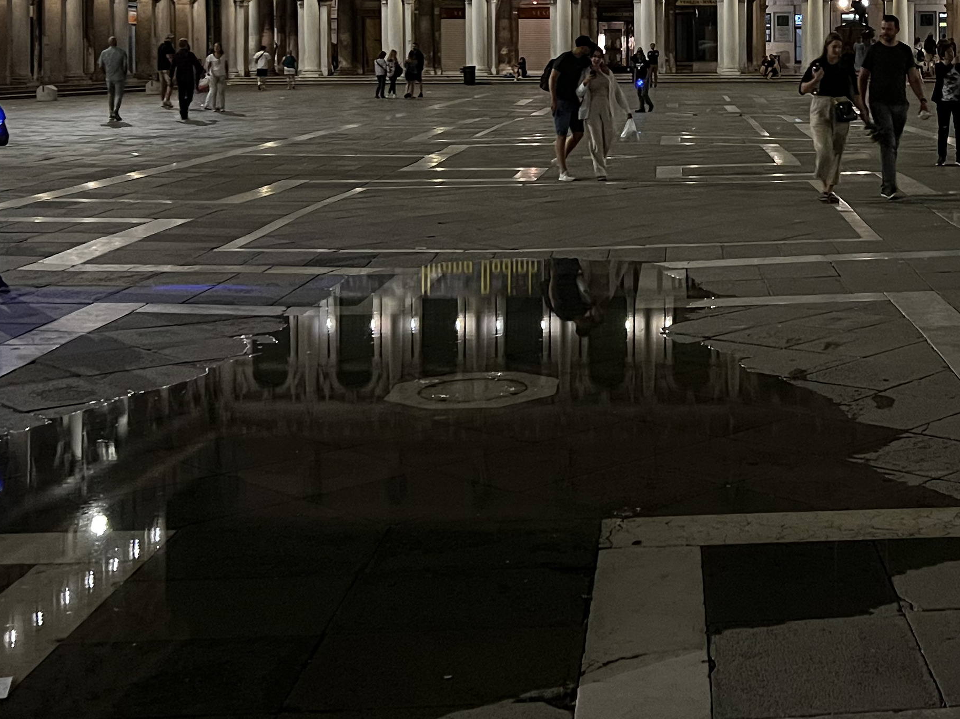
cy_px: 44
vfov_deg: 24.7
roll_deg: +0.8
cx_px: 776
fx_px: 1580
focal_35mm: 57
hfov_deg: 32.8
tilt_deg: +0.2
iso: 640
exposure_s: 1/30
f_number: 1.5
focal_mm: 5.7
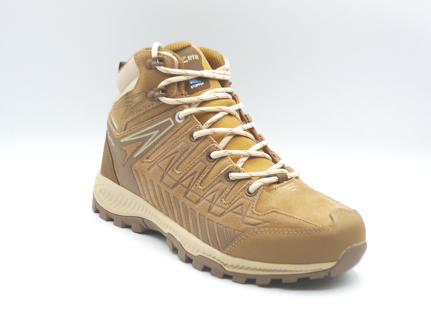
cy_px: 162
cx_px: 216
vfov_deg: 29.1
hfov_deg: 38.2
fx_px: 623
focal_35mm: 50
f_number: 4.5
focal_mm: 5
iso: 100
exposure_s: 1/200
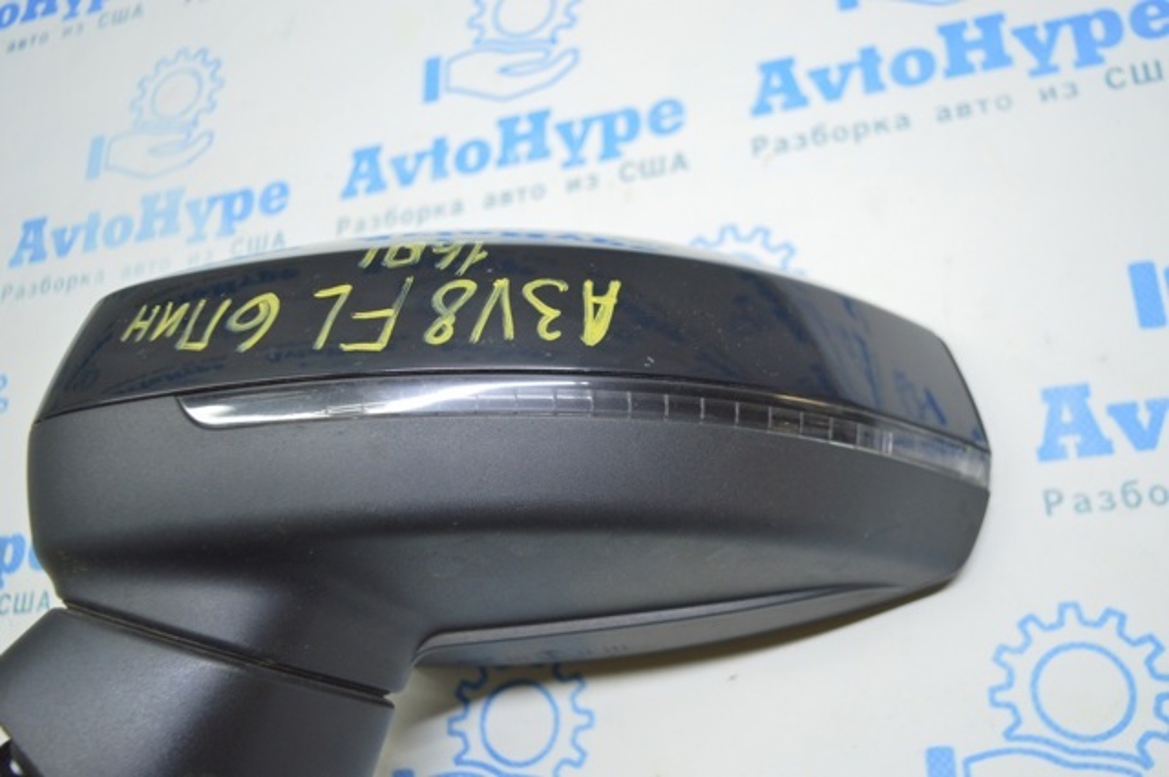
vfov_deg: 36.8
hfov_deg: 53.2
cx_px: 584
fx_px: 1168
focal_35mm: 36
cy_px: 388
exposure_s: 1/40
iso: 400
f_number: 4
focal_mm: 24
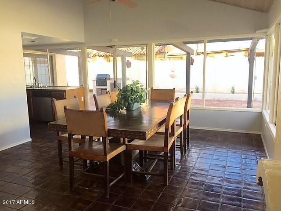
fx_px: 235
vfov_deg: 48.2
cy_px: 106
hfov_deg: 61.7
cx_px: 140
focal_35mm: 29
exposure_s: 1/120
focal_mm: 4.15
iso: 32
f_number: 2.2
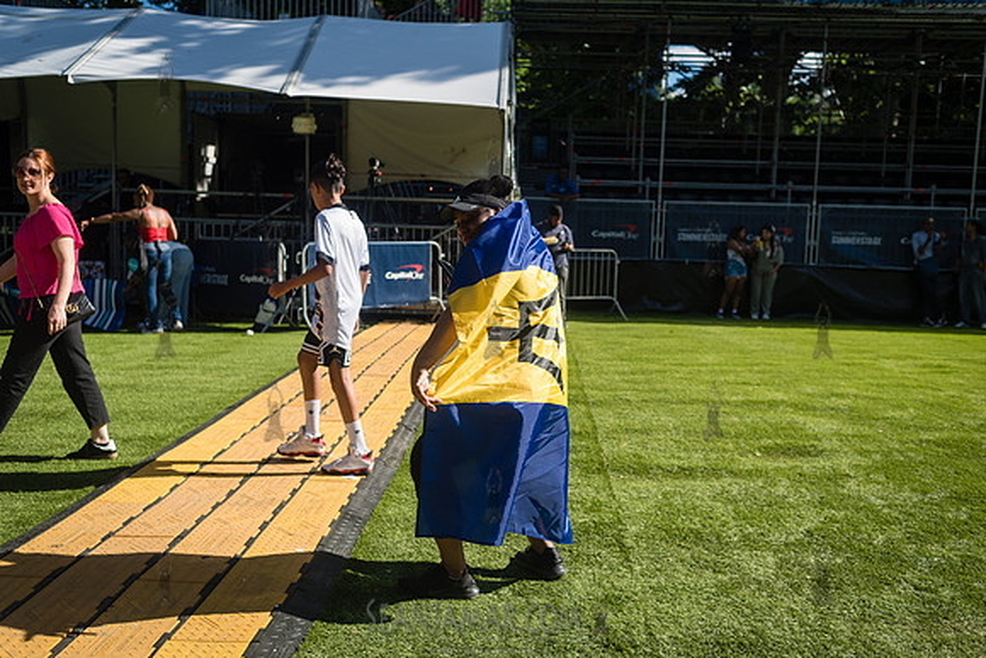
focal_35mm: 35
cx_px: 493
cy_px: 329
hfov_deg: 54.4
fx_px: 959
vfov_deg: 37.9
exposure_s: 1/4000
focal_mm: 35
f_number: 3.5
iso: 400
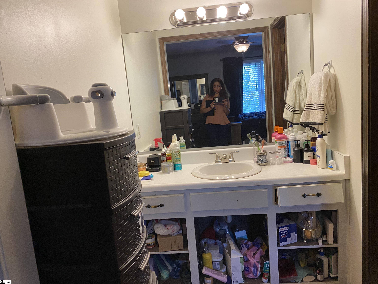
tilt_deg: -6.8
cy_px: 142
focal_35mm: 26
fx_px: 284
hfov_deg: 67.3
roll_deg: +4.6
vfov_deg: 53.1
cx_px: 189
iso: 100
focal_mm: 4.25
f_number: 1.8
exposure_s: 1/60
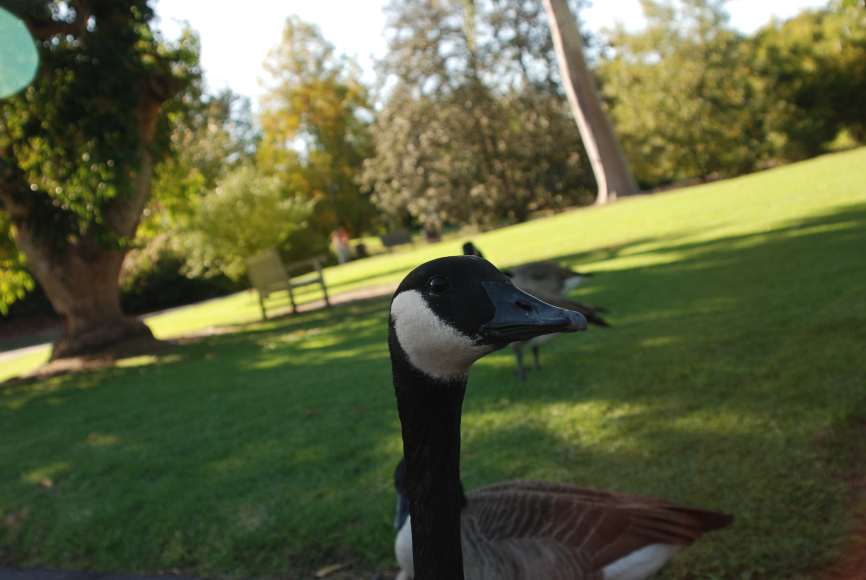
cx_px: 433
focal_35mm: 42
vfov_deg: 32.0
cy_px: 290
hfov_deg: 46.3
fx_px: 1012
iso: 125
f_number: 5.6
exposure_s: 1/125
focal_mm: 28
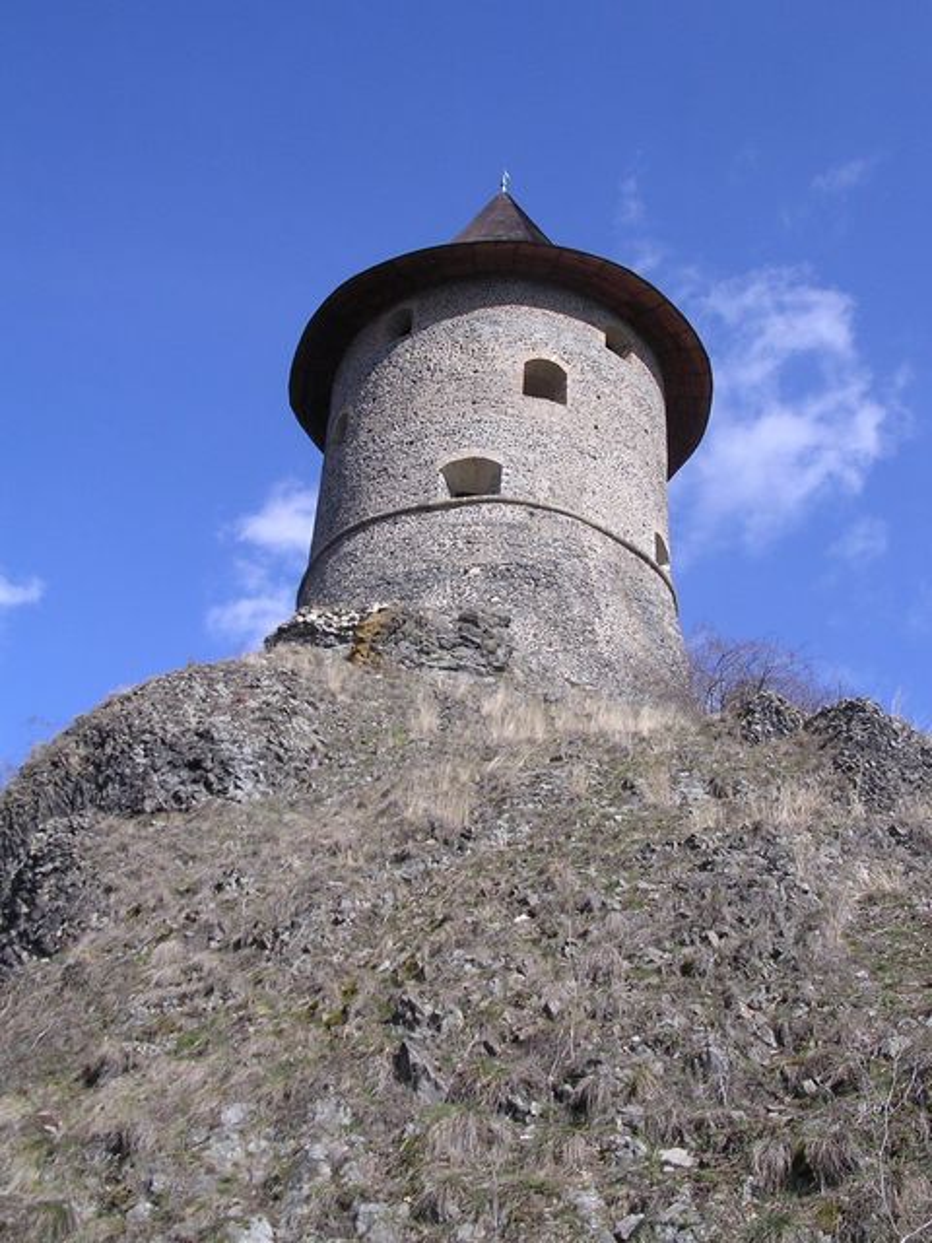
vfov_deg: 49.0
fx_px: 1364
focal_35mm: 38
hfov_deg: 37.7
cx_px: 466
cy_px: 622
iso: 100
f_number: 5.6
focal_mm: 5.8
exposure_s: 1/231
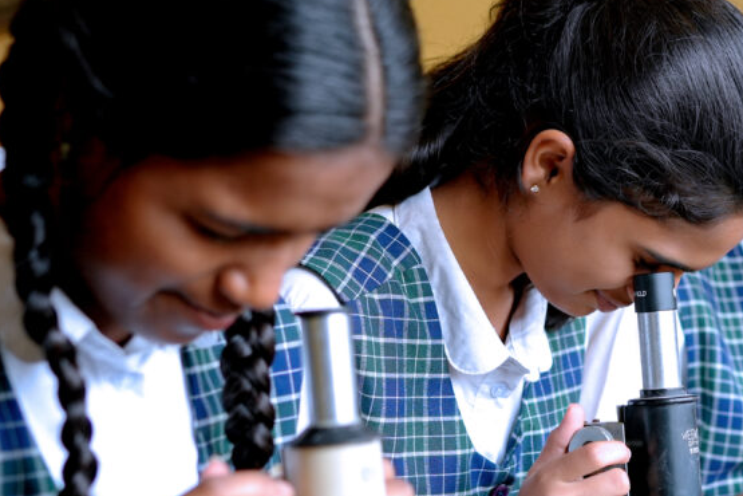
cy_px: 298
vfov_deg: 14.2
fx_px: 1981
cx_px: 659
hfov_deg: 20.8
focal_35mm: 96
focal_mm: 35
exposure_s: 1/500
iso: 500
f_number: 2
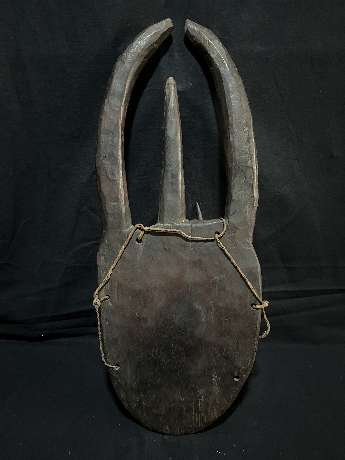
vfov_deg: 67.3
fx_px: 346
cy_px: 230
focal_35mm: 26
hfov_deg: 53.1
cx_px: 172
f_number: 1.6
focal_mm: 5.1
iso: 1000
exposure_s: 1/22
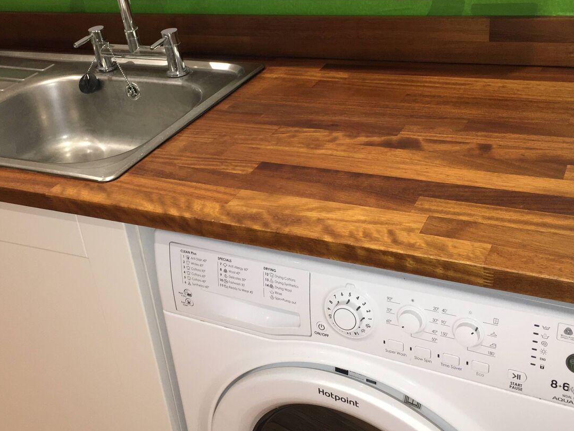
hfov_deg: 43.8
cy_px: 172
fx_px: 713
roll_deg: +6.2
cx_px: 251
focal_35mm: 43
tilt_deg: -24.9
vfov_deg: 33.5
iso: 64
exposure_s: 1/33
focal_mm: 4.15
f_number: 2.2
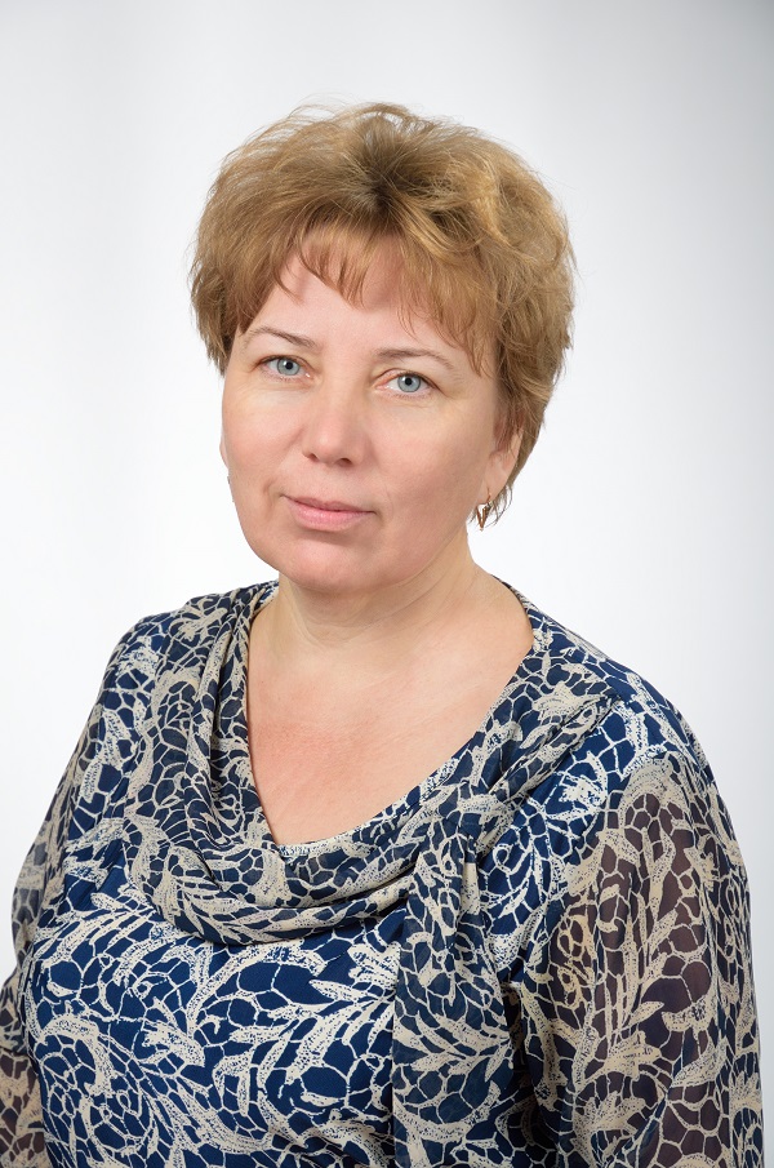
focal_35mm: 108
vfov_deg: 19.0
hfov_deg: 12.6
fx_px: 3496
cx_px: 387
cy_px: 584
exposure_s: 1/200
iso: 200
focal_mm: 72
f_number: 8
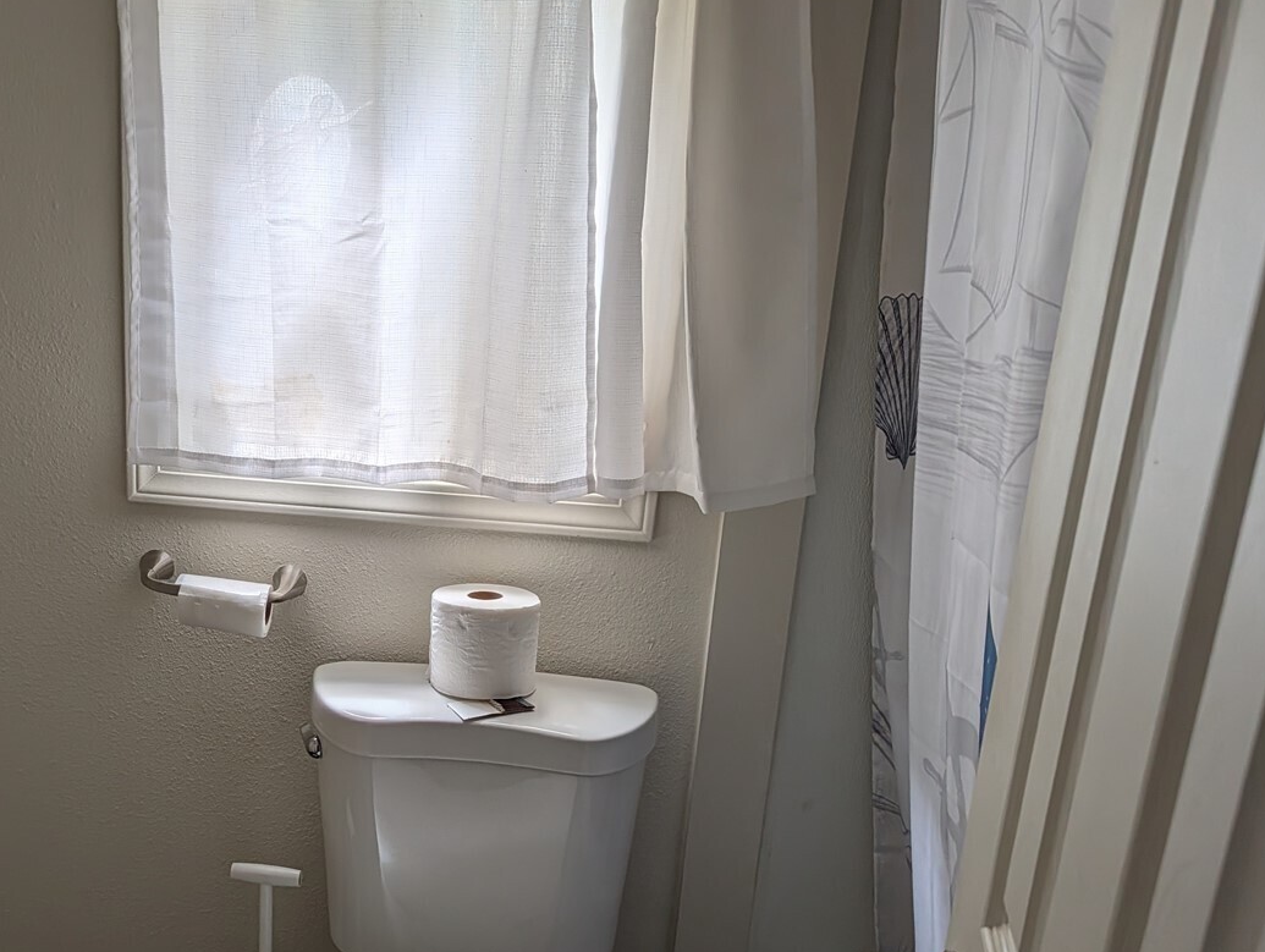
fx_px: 1354
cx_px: 320
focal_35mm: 37
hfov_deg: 48.2
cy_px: 585
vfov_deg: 38.5
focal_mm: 6.9
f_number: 1.68
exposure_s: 1/704
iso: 248
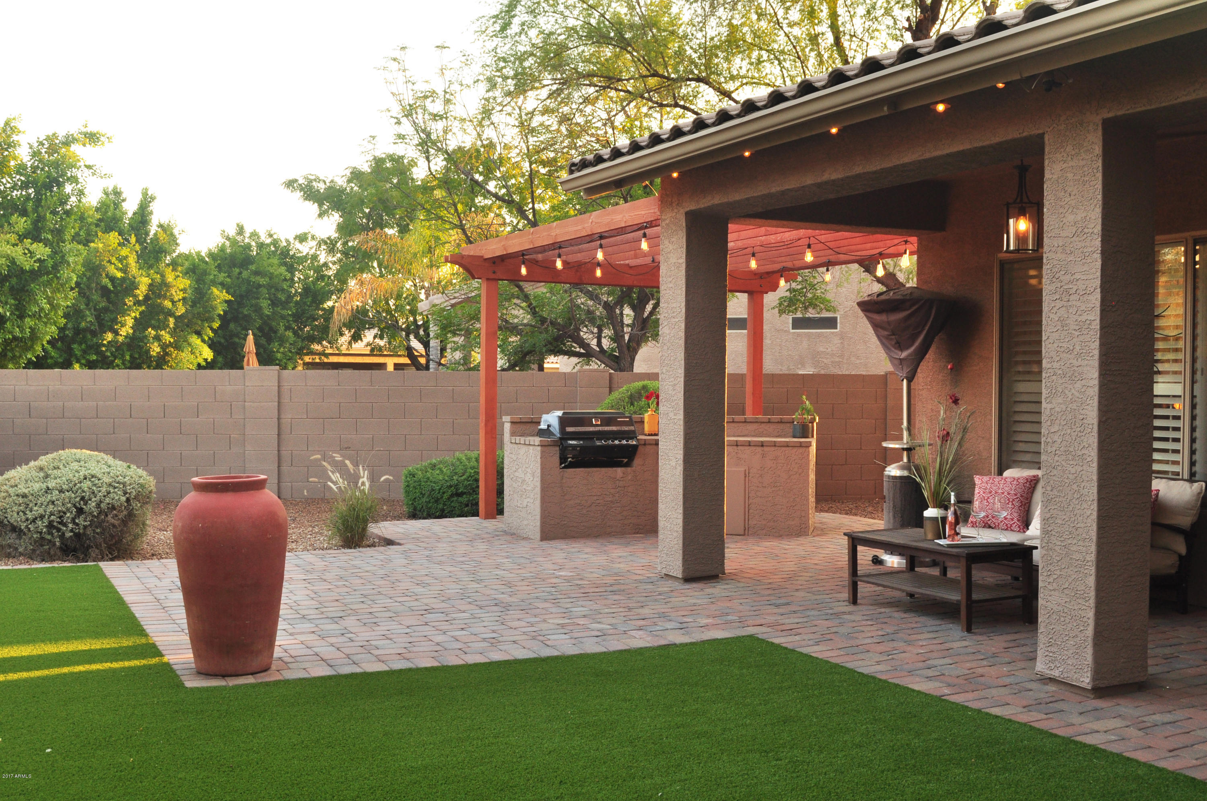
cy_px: 400
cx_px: 604
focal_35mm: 39
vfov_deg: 34.1
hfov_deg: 49.6
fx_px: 1306
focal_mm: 26
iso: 320
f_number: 9
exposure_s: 1/40
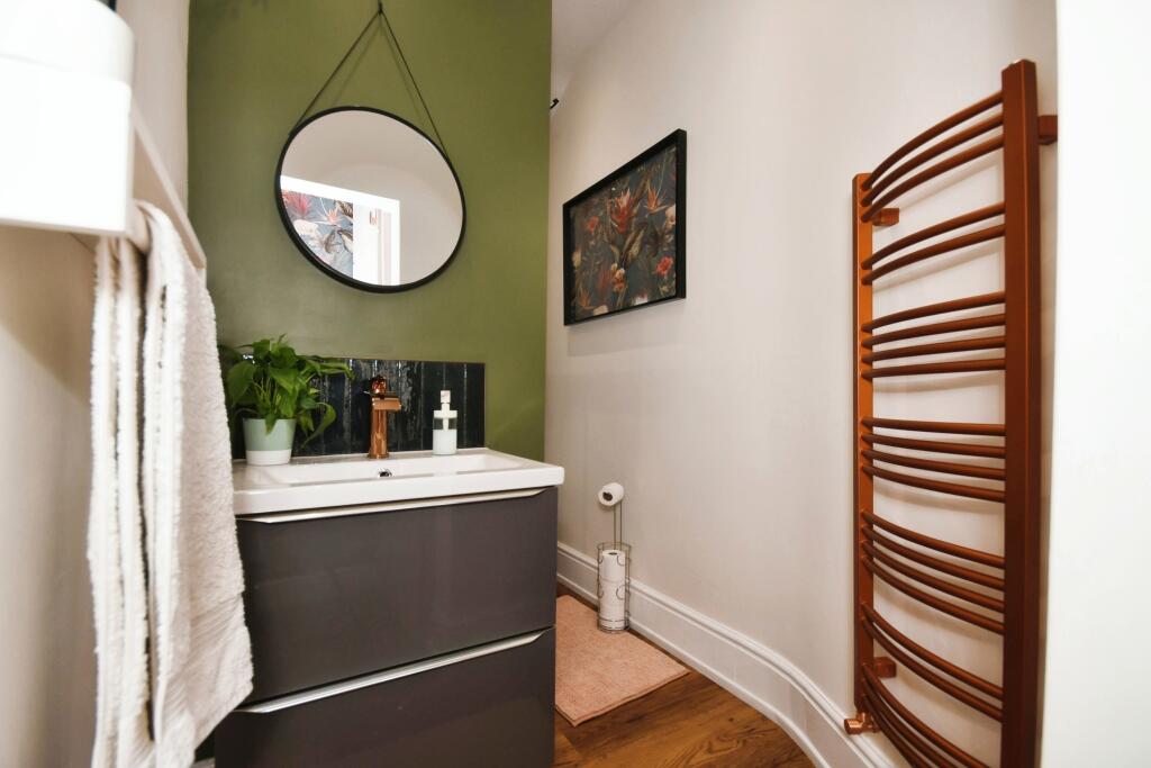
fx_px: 480
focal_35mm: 15
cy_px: 384
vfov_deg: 77.3
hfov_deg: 100.4
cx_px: 576
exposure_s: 1/60
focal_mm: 10
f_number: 8
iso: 400
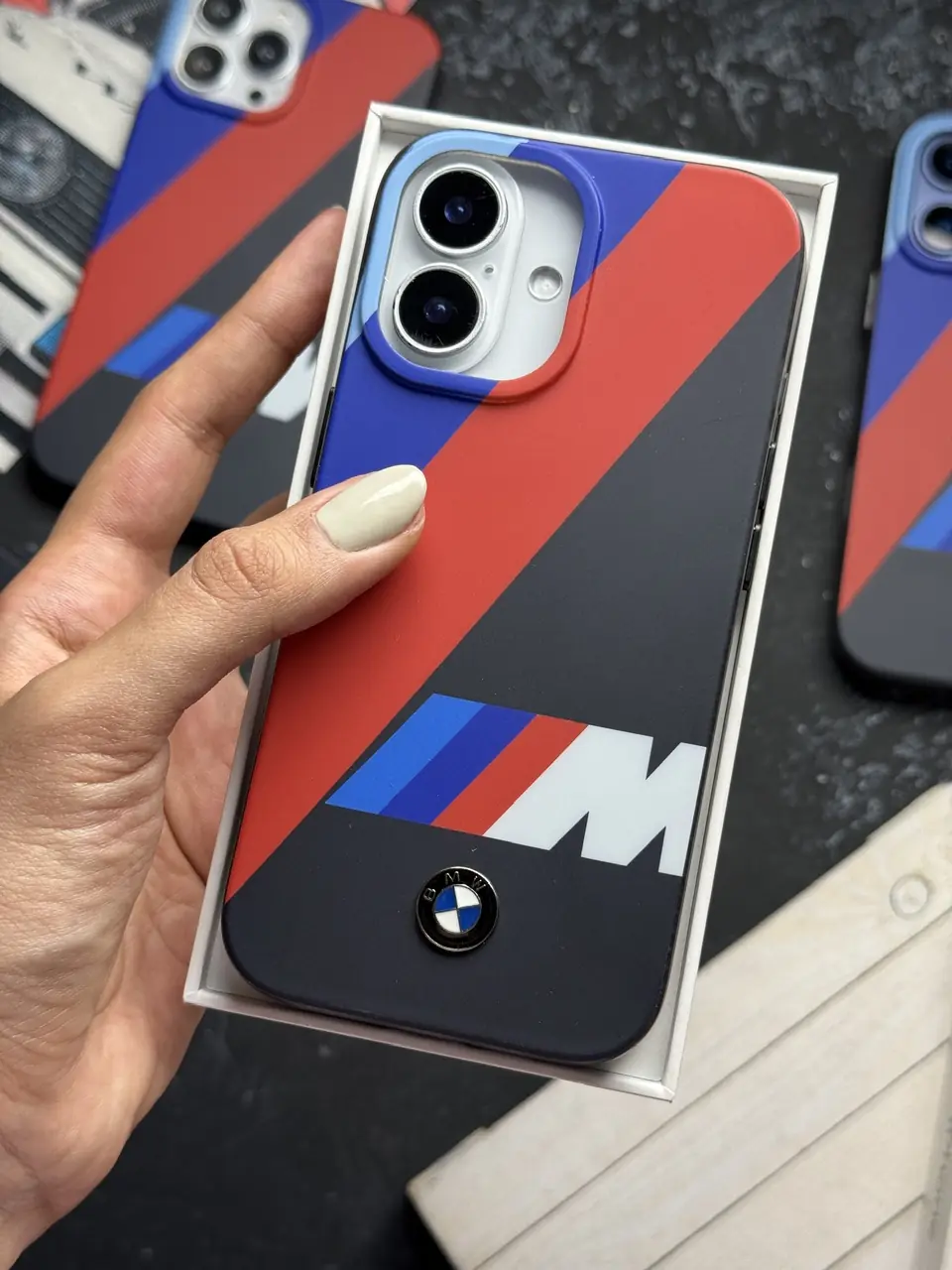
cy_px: 635
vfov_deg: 39.7
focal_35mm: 48
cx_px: 476
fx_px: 1760
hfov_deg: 30.3
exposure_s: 1/1167
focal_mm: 6.76
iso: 64
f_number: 1.78
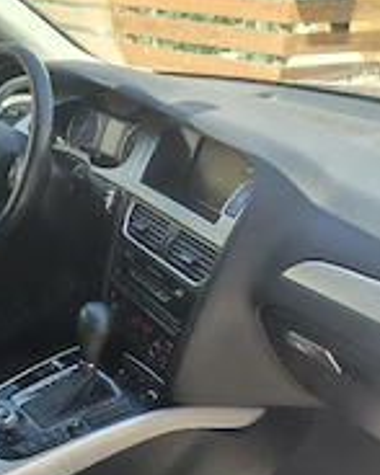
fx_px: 718
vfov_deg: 35.7
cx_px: 44
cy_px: 364
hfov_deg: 28.6
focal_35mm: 51
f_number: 1.8
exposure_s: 1/120
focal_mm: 5.56
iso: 120
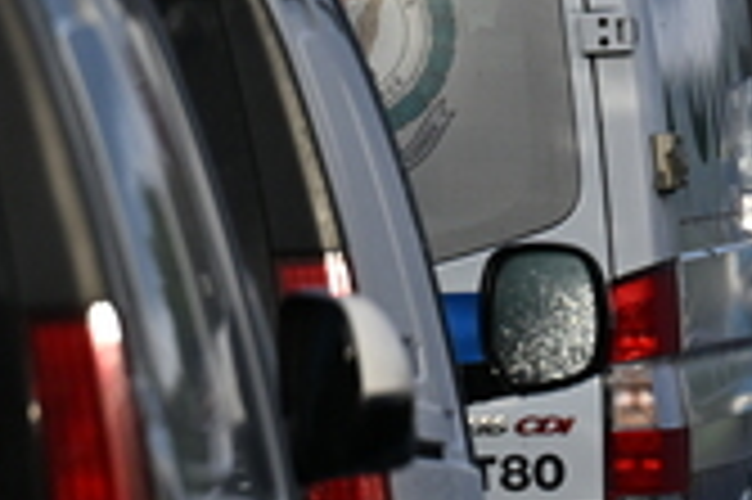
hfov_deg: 2.0
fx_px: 21411
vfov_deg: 1.3
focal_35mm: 1026
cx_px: 1959
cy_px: 667
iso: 400
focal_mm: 190
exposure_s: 1/3200
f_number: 2.8
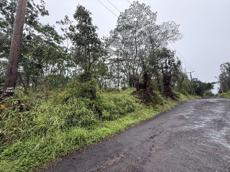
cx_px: 115
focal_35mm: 14
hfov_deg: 102.1
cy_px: 86
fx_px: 93
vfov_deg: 85.7
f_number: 2.2
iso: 64
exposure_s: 1/331
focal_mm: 2.22
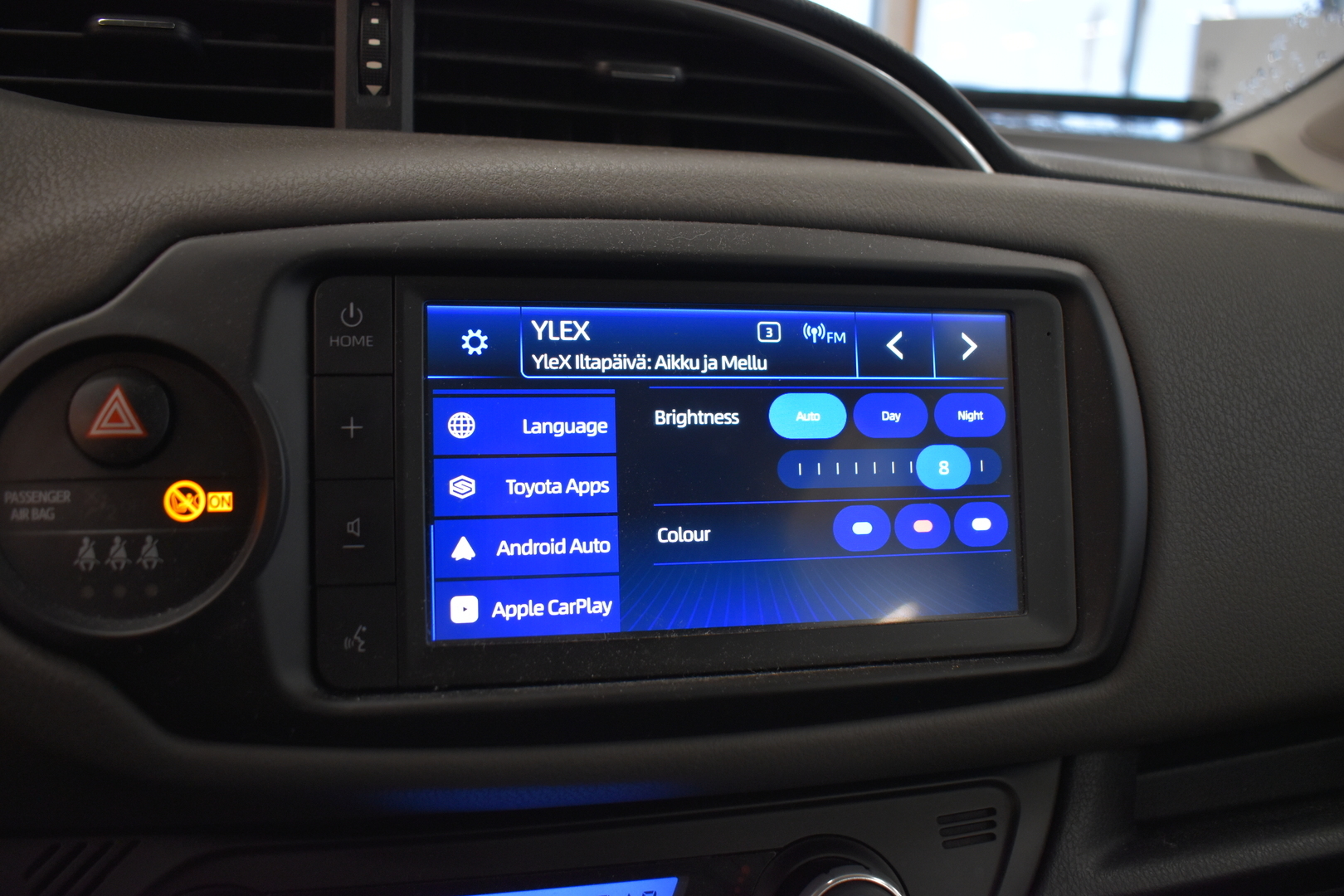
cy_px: 448
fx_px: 1120
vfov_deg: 43.6
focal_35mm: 30
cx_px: 672
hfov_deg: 61.9
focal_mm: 20
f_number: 3.8
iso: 900
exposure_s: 1/60
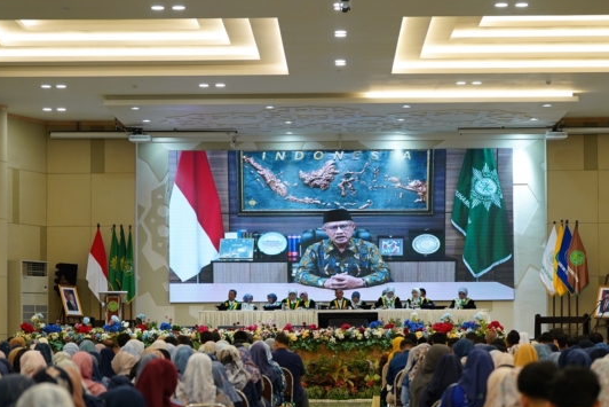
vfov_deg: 13.5
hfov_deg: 20.2
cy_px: 264
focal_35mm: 101
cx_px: 335
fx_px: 1709
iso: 1250
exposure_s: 1/320
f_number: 2.8
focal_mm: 70
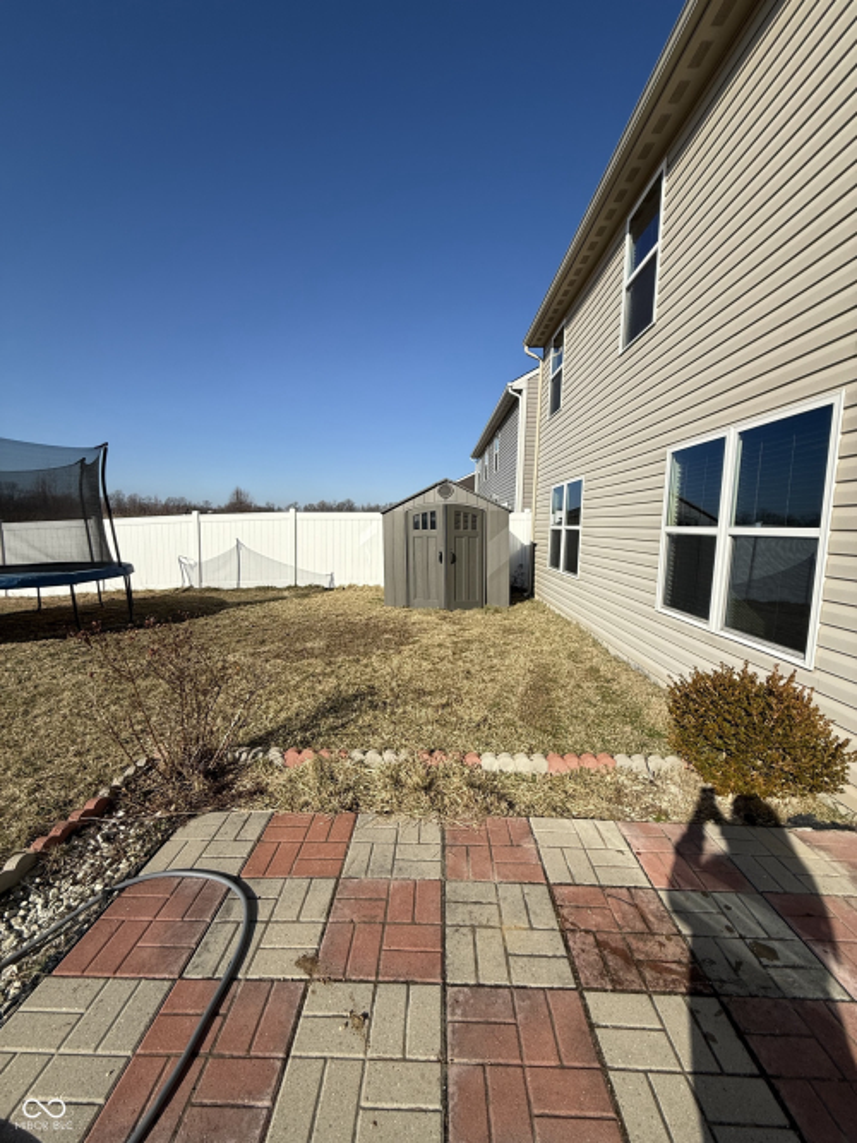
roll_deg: -1.5
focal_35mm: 14
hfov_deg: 85.7
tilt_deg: -4.7
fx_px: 462
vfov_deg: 102.1
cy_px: 572
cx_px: 428
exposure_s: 1/3891
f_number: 2.2
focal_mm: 2.22
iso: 50
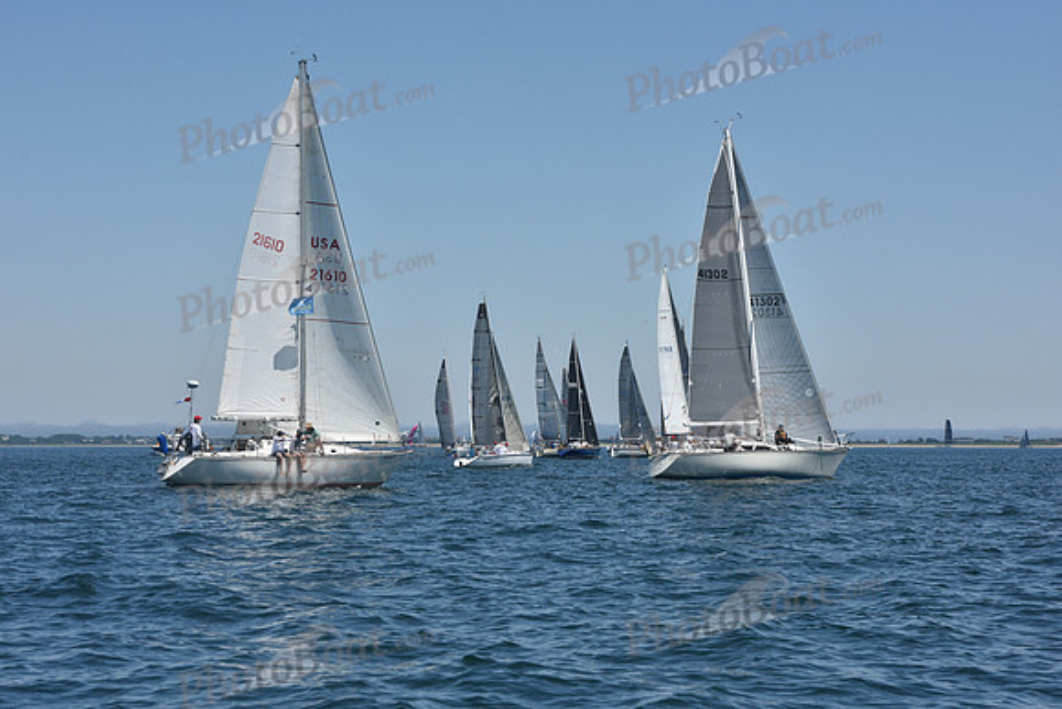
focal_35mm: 86
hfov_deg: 23.6
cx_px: 531
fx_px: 2537
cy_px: 354
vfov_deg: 15.9
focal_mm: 86
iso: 320
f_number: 9
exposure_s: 1/1600
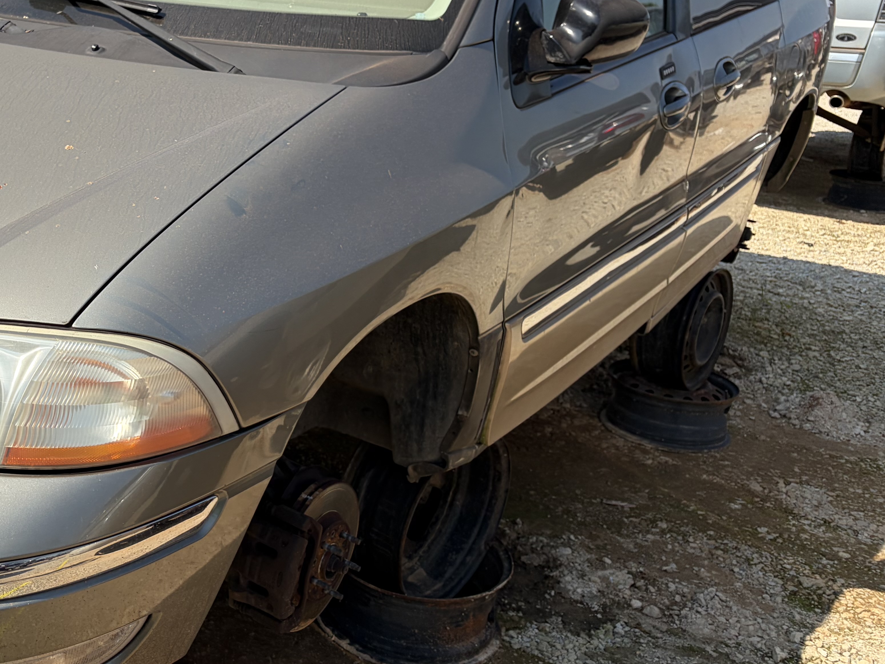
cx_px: 148
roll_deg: -4.9
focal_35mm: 48
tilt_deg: -11.3
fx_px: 1227
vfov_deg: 30.1
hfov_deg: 37.9
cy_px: 241
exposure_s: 1/3831
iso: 50
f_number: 1.6
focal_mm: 5.96
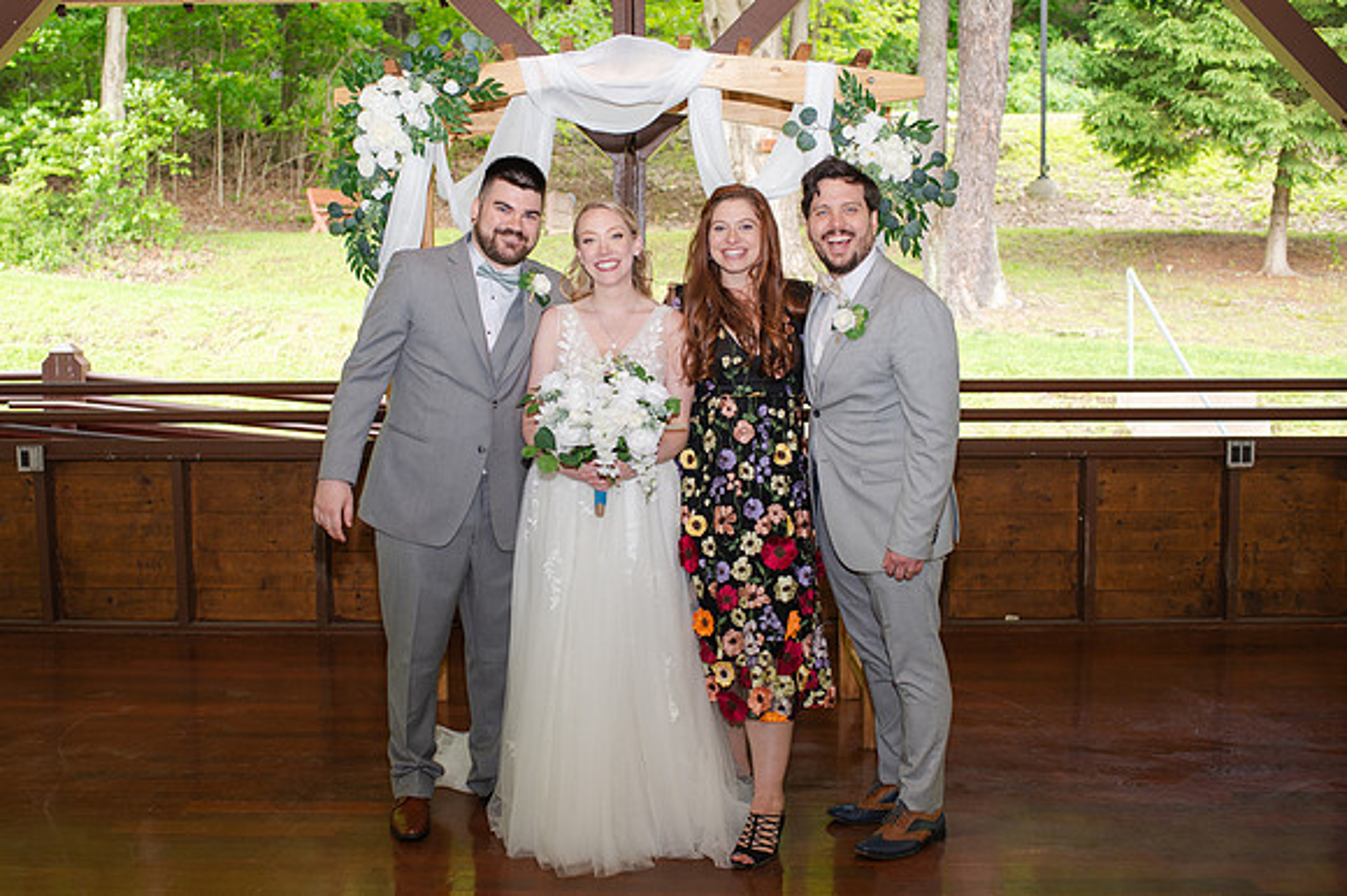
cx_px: 597
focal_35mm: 40
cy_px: 448
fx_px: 1507
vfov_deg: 33.1
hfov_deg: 48.1
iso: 800
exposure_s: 1/200
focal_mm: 35
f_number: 3.2
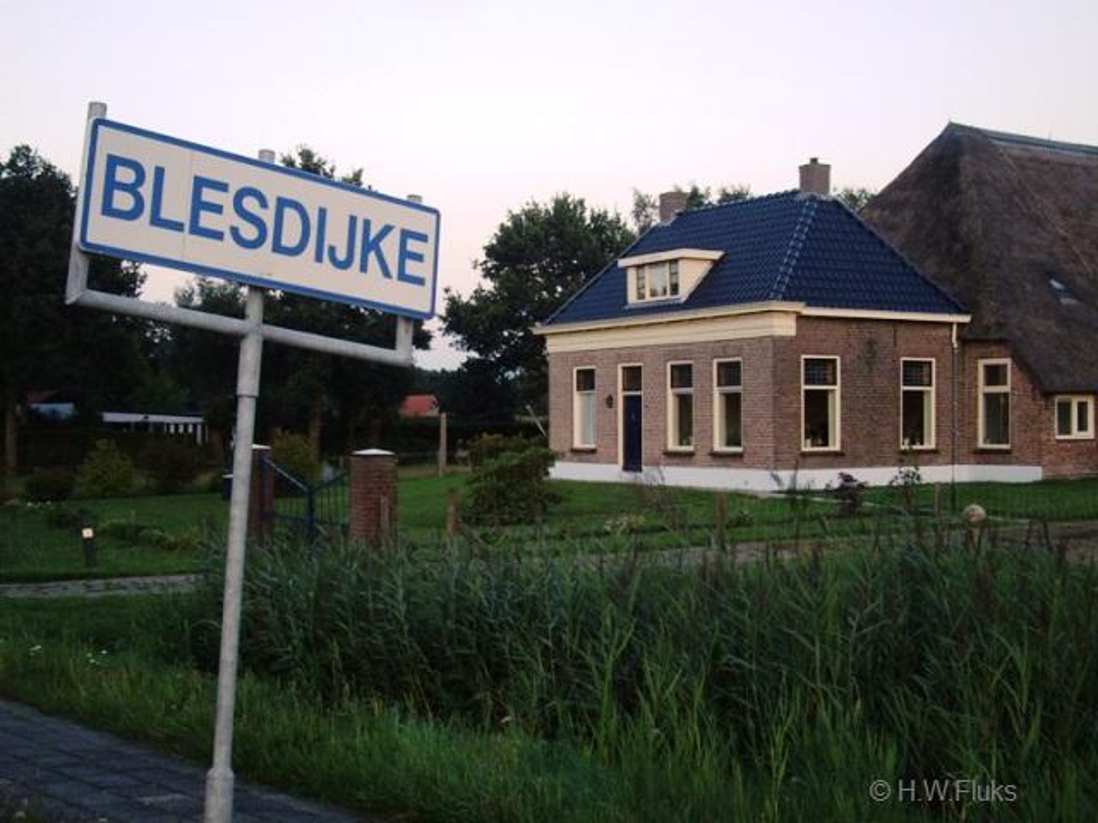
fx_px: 1205
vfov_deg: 37.7
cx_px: 549
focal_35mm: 38
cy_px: 412
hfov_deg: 49.0
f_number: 2.8
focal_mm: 7.9
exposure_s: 1/50
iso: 100
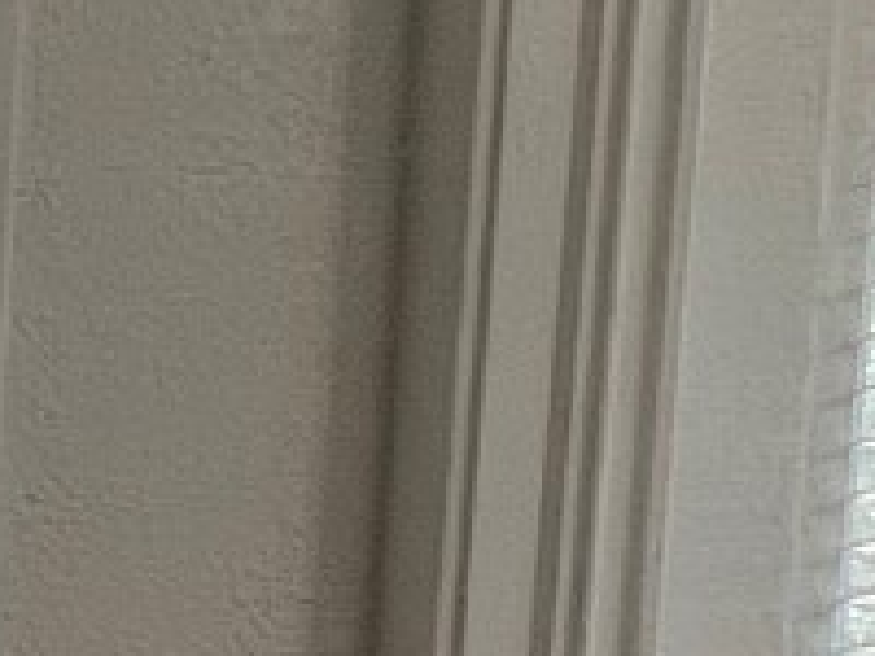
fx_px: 2629
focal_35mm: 104
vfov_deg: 14.1
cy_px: 586
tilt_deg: -3.9
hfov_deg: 12.6
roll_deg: -0.7
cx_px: -1461
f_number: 1.8
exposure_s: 1/120
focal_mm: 1.57
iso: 100
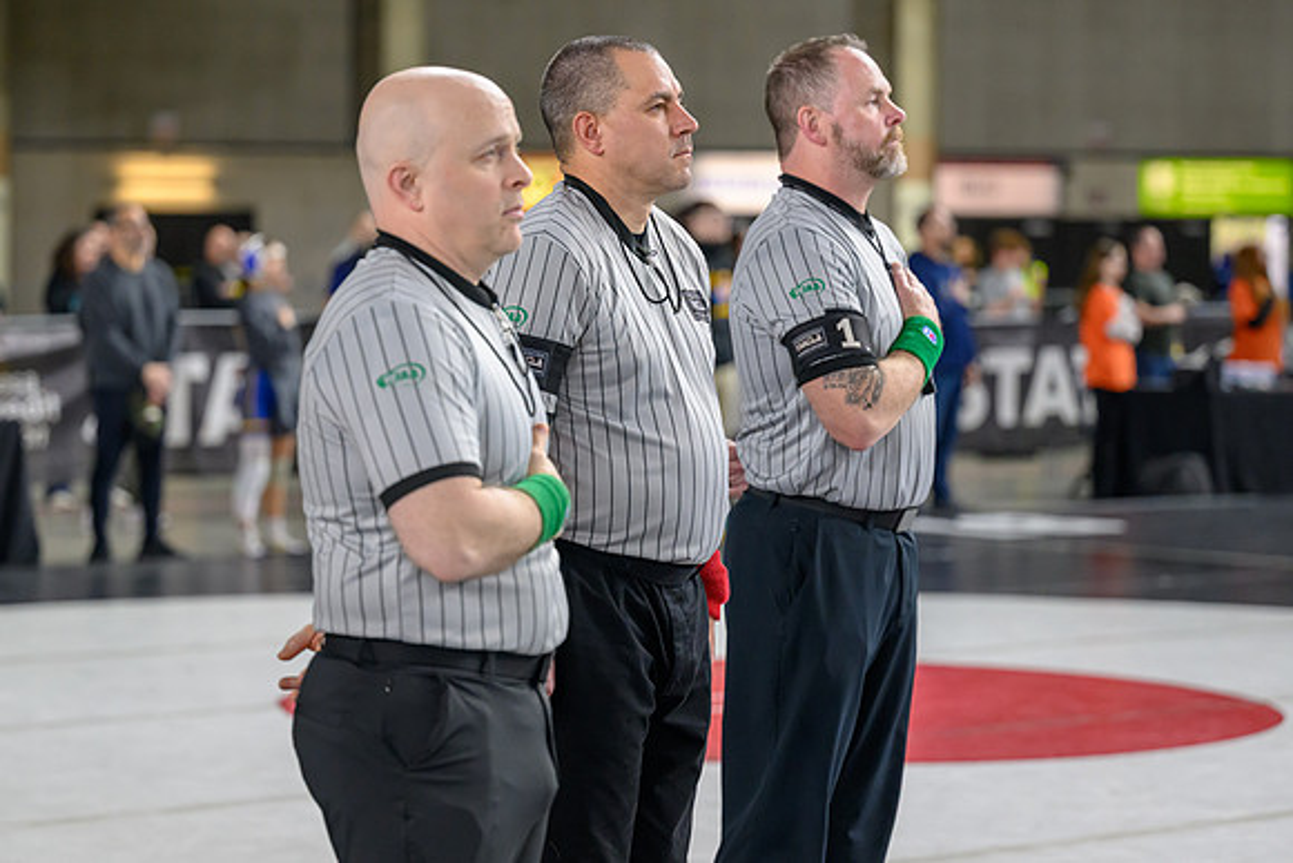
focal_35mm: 112
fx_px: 4024
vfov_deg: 12.2
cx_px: 629
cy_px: 397
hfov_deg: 18.3
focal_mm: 96
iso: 2800
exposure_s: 1/800
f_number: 2.8
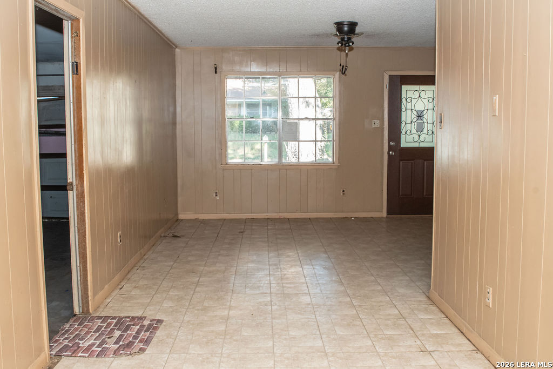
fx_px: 568
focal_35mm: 37
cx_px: 276
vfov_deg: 36.0
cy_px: 184
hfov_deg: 51.9
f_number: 8
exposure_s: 1/60
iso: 1250
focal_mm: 24
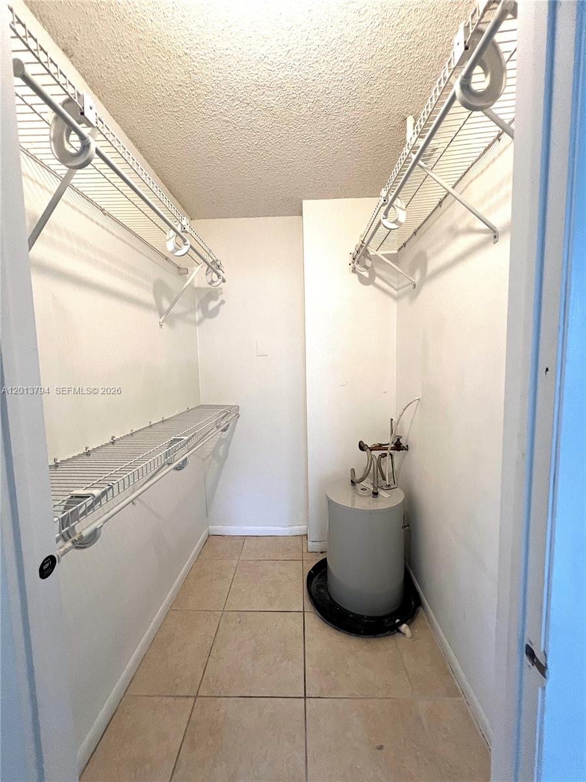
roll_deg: +2.0
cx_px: 293
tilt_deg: -4.6
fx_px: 293
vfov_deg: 106.2
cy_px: 391
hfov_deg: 89.9
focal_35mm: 13
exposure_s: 1/120
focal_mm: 1.57
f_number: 1.8
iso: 200
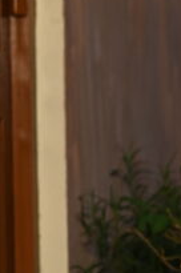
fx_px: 1665
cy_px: 177
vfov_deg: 9.4
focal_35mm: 220
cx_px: 373
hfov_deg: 6.1
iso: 125
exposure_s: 1/320
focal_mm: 50
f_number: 2.8
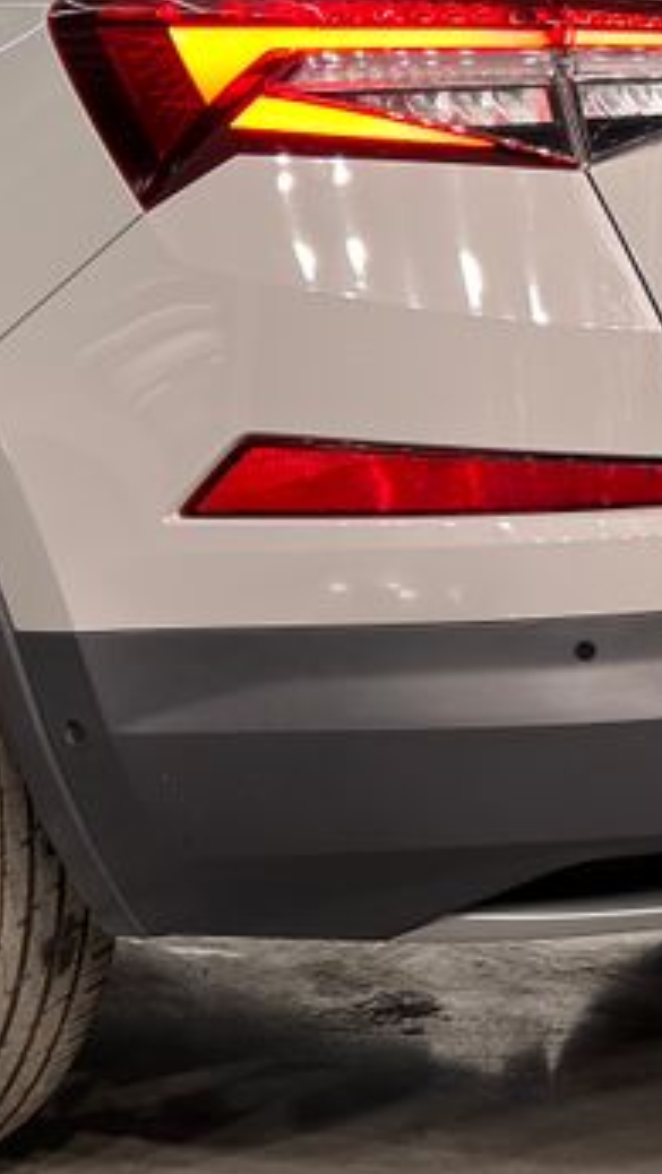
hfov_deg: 10.3
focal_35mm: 116
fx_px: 3615
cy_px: 285
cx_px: -61
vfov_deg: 18.3
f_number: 1.78
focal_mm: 6.76
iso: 50
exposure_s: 1/50
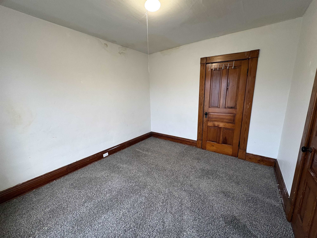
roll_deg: +0.9
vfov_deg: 85.7
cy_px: 119
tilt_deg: -11.4
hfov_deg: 102.1
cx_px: 158
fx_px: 128
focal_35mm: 14
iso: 200
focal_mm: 2.22
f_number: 2.2
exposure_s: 1/60
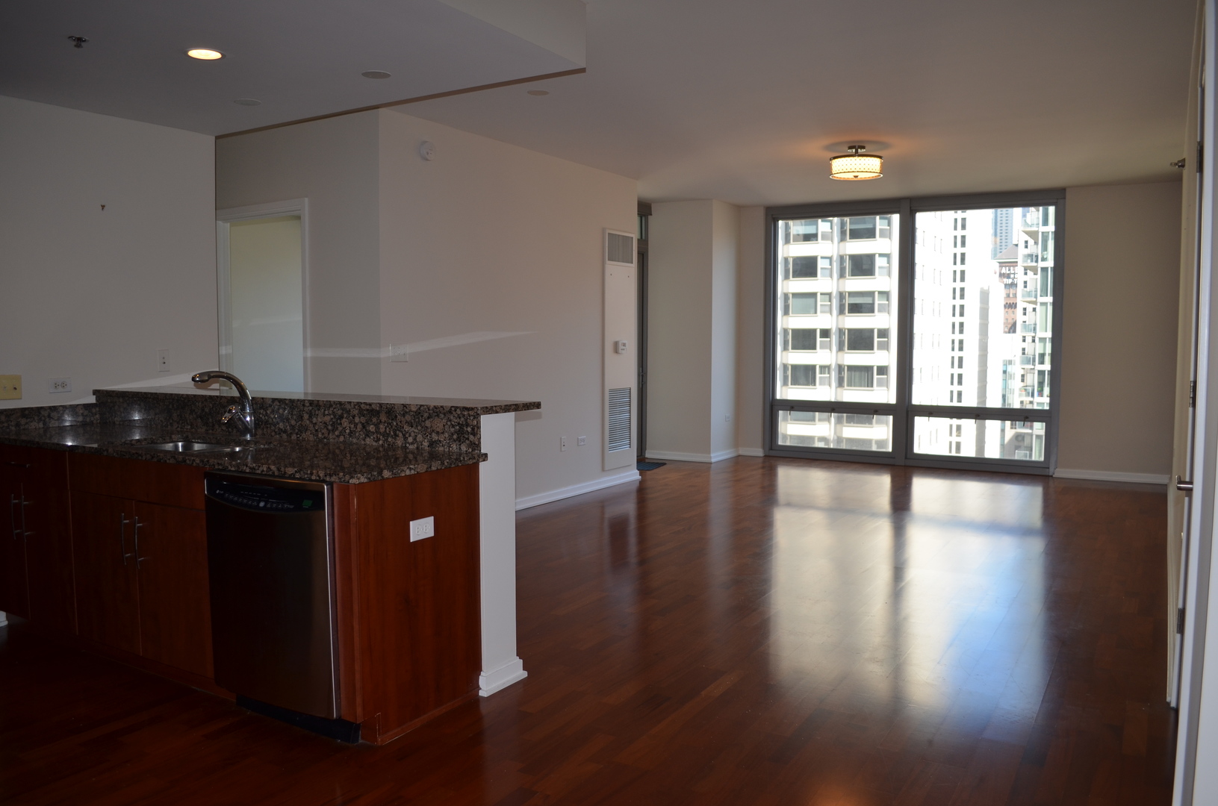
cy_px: 403
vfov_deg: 47.7
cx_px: 609
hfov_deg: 67.5
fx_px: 912
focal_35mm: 27
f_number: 3.5
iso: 180
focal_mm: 18
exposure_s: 1/200
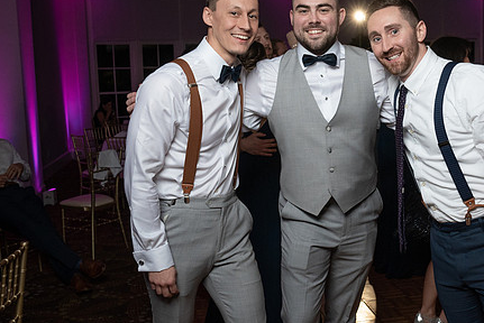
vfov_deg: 31.2
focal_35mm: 43
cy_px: 158
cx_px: 319
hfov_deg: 44.8
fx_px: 578
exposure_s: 1/200
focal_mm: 25
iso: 2000
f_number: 5.6
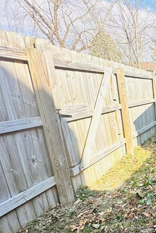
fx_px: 182
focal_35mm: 28
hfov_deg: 30.4
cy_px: 136
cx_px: 224
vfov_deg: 65.0
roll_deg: -1.5
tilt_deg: -13.3
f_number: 2.2
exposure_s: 1/335
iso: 40
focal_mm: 2.22
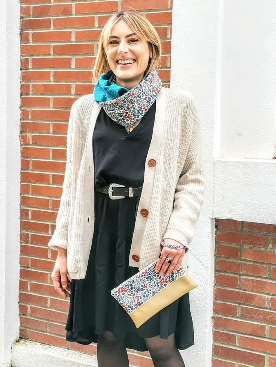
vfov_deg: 41.2
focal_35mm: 46
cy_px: 184
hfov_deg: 31.5
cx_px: 138
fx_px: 489
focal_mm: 4.75
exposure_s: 1/133
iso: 50
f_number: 1.8
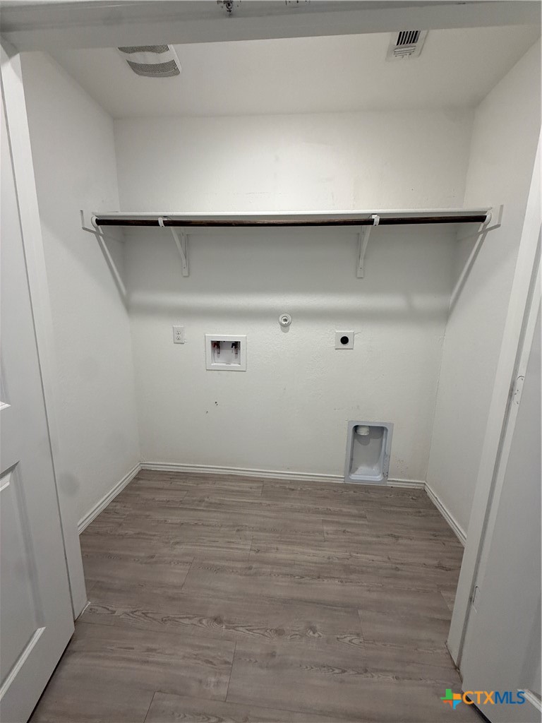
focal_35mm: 14
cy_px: 362
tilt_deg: -10.8
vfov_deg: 102.1
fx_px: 292
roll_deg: -0.8
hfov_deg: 85.7
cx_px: 271
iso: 200
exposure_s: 1/120
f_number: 2.2
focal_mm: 2.22
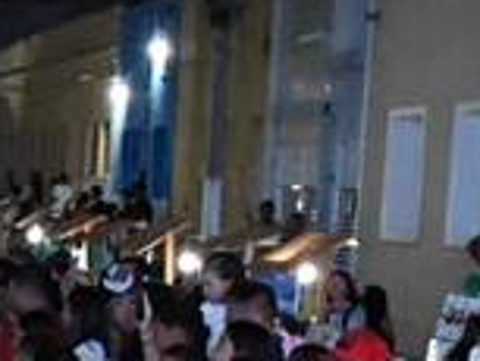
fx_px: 2415
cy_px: 705
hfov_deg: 10.5
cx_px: -467
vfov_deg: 8.2
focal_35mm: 174
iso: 8000
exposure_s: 1/250
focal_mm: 18
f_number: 5
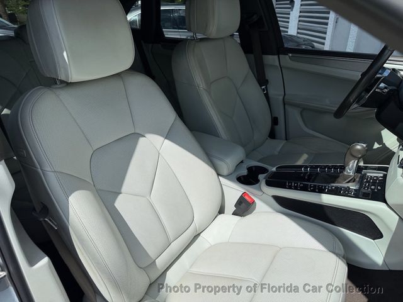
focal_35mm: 24
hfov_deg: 71.6
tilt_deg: -27.4
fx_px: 279
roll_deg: -0.8
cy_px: 151
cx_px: 202
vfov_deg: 56.8
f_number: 1.78
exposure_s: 1/5714
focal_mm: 6.76
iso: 80
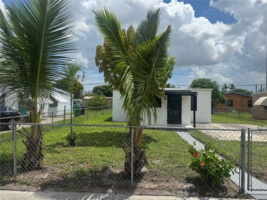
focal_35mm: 24
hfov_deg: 71.6
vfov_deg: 56.8
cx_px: 134
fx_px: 185
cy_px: 100
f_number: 1.78
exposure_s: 1/7092
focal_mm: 6.76
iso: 80
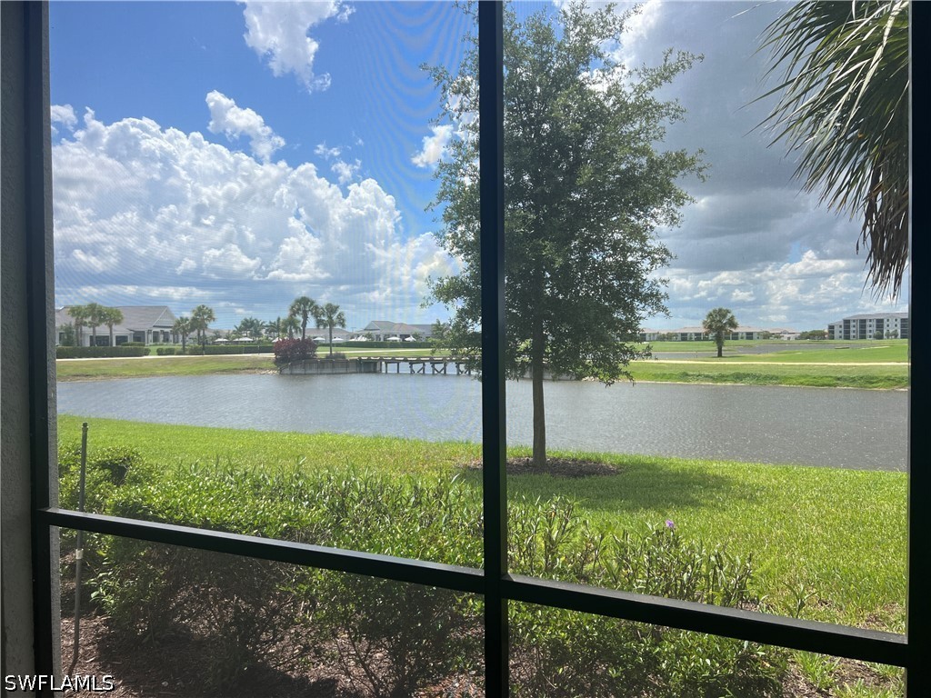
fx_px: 699
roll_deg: +0.0
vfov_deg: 53.1
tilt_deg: -1.4
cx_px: 466
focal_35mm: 26
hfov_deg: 67.3
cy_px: 349
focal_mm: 5.7
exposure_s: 1/3257
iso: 50
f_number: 1.5
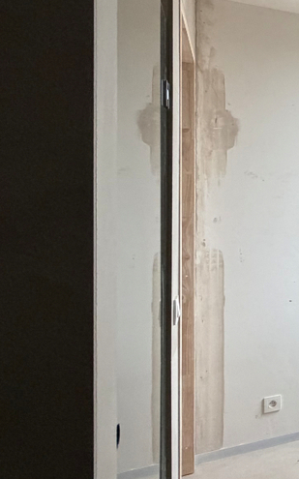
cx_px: 506
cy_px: 204
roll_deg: +0.4
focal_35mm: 36
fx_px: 470
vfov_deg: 53.8
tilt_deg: -0.2
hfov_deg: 23.3
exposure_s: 1/110
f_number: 2.2
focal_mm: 2.22
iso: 320
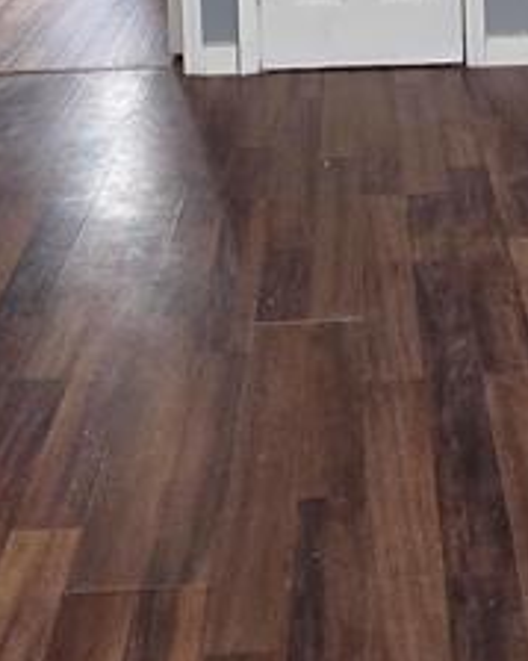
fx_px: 1134
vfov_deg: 26.3
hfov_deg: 25.9
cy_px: -254
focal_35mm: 58
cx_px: 395
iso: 250
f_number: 2.2
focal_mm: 2.2
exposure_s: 1/60
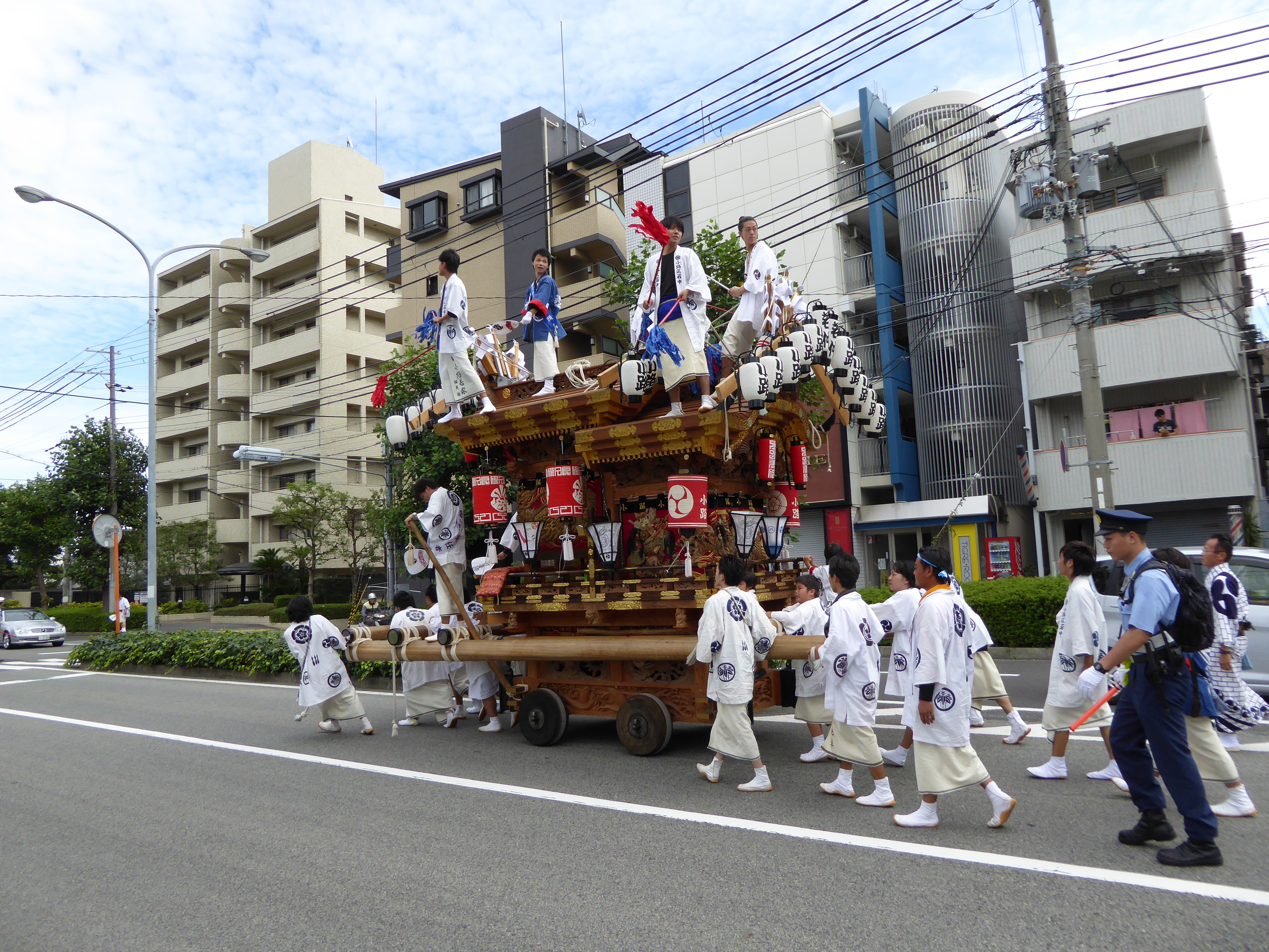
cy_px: 476
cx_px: 634
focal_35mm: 25
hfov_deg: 69.4
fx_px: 916
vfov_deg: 54.9
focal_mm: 4.3
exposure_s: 1/500
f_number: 3.3
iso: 100
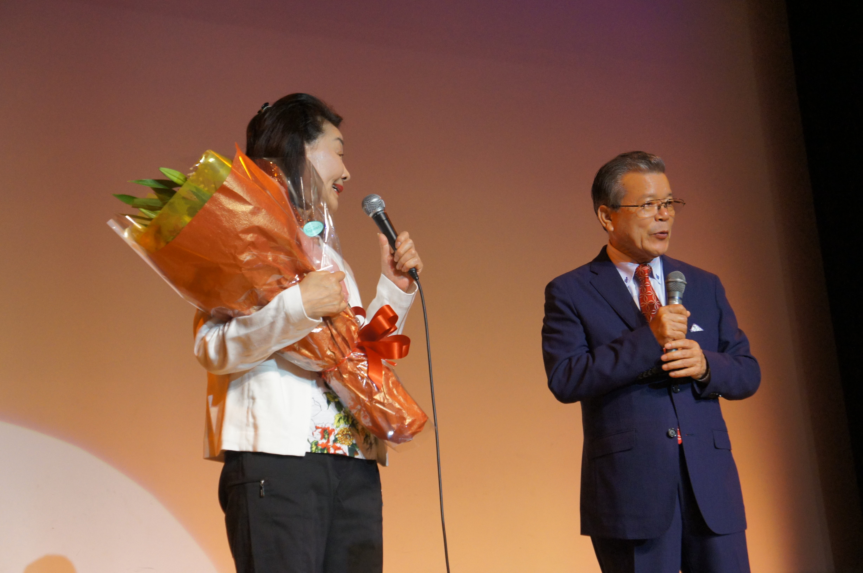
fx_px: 1652
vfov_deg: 19.7
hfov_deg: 29.3
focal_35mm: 69
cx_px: 432
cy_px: 286
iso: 1600
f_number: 5
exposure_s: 1/160
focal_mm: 46
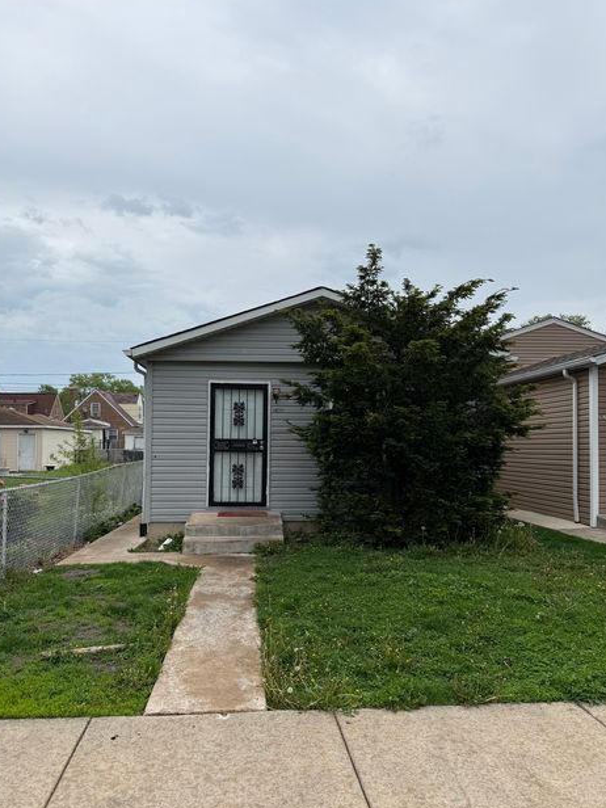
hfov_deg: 53.1
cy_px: 423
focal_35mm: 26
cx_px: 293
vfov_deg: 67.3
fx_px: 607
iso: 80
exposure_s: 1/2370
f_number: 1.78
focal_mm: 6.76
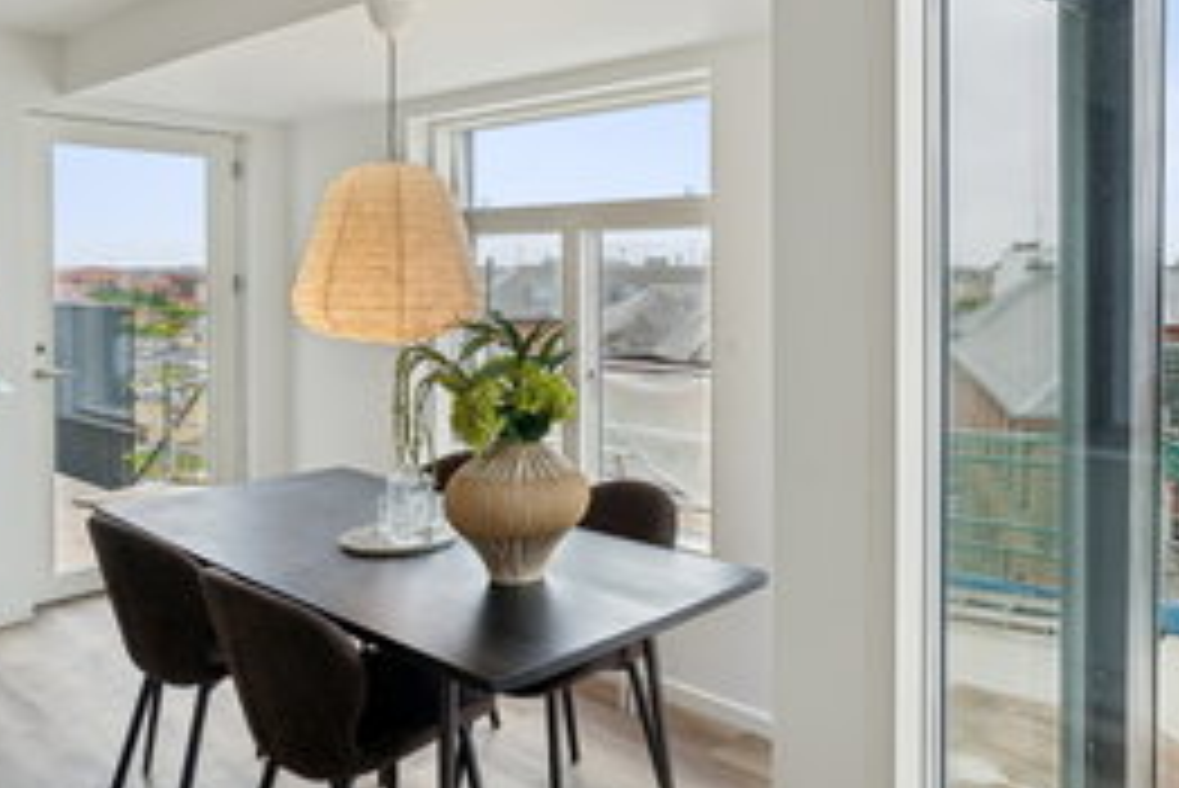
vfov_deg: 43.7
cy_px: 299
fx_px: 975
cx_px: 756
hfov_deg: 61.2
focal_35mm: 30
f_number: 8
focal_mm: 13
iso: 200
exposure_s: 1/40
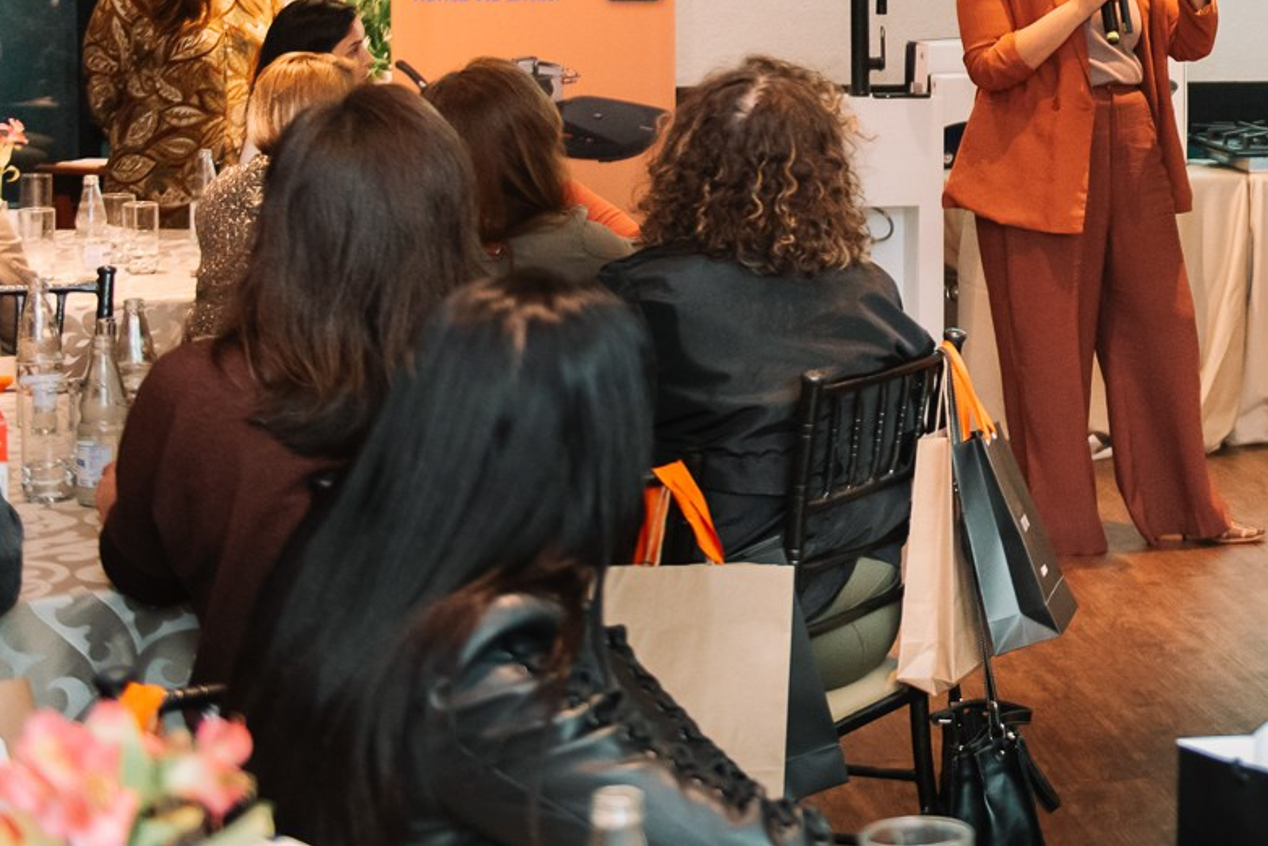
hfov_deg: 22.0
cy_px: -17
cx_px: 1416
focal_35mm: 87
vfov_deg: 15.4
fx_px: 3065
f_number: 2.8
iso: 2500
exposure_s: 1/160
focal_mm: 34
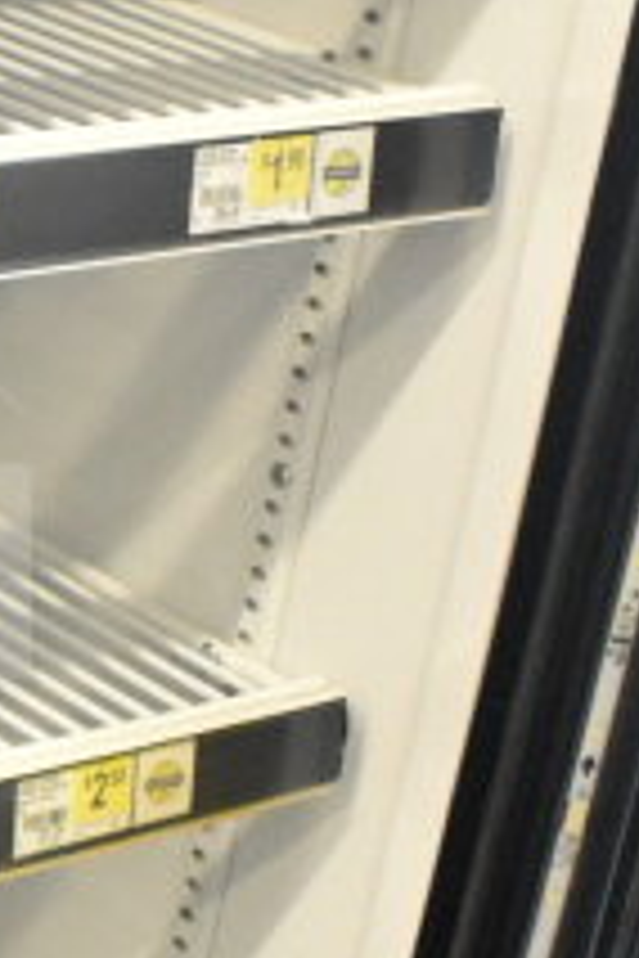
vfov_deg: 17.6
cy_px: 322
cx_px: -477
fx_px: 3088
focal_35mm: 116
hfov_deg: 11.1
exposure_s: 1/125
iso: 6400
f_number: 5.6
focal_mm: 18
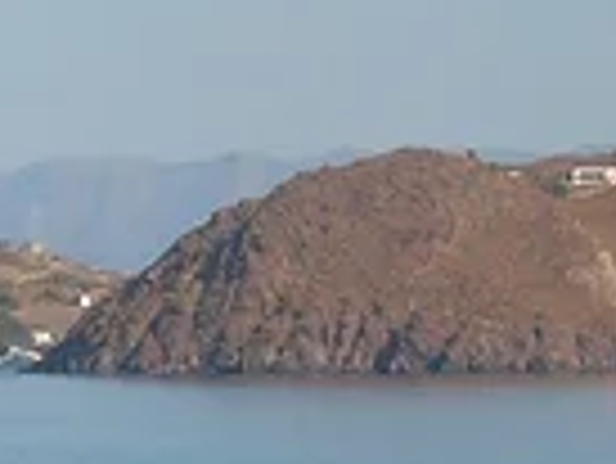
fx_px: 10615
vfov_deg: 2.5
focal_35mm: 596
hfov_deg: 3.3
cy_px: 322
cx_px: -508
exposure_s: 1/177
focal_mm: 17.1
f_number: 8.2
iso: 50
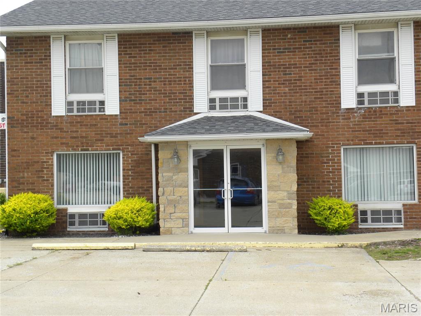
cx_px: 210
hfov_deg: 33.2
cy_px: 158
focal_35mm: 58
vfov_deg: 25.2
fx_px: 705
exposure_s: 1/166
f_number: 4.5
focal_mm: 10.3
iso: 64
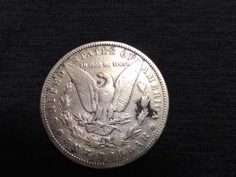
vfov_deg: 48.2
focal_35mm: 29
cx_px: 118
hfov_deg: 61.7
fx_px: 198
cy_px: 88
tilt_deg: -77.0
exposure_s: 1/30
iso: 25
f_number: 2.2
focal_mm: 4.15
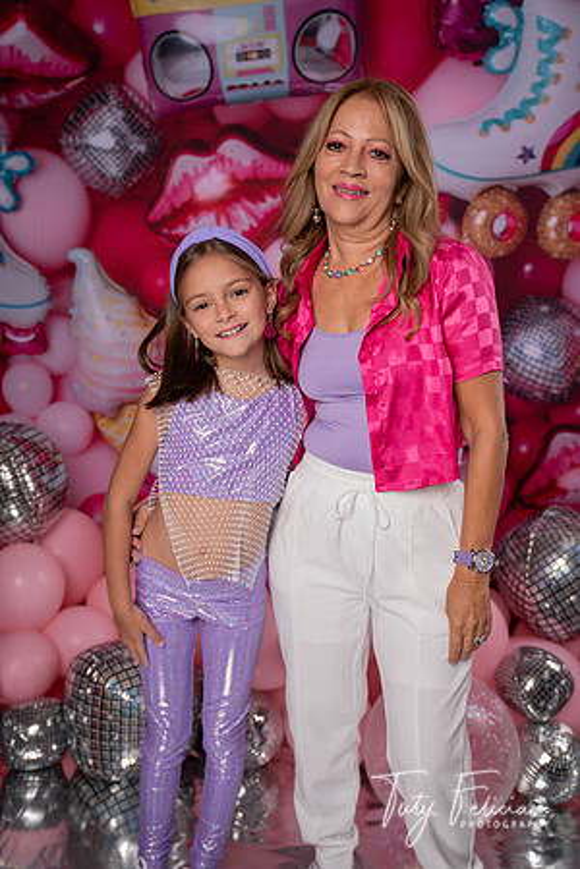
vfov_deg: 54.4
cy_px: 434
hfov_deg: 37.9
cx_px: 290
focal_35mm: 35
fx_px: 846
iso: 50
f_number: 3.2
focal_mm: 35
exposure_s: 1/250
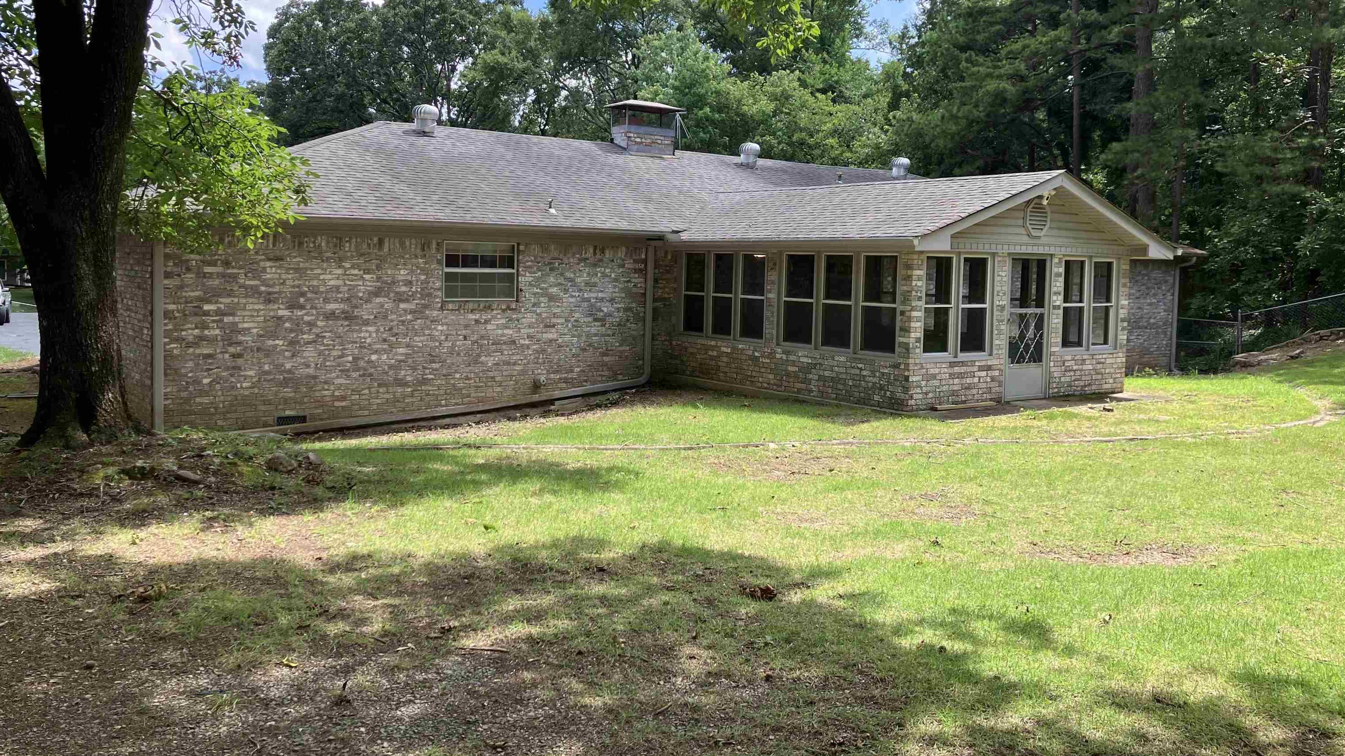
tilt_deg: -3.2
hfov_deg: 62.6
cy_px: 334
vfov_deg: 37.7
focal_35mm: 31
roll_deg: -1.4
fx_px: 1106
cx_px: 666
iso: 32
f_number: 1.8
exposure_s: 1/522
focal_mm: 3.99
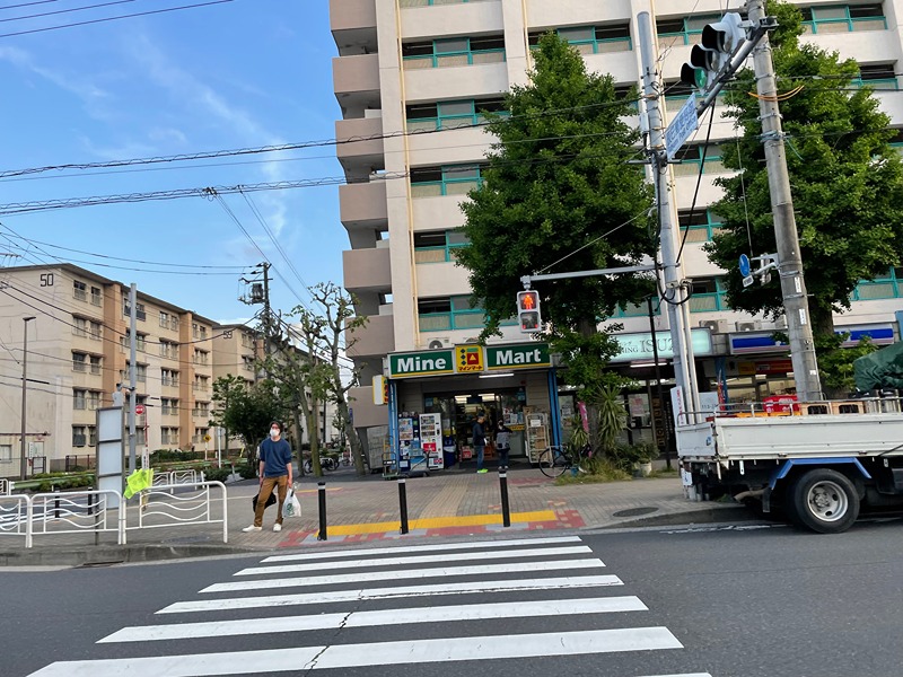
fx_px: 678
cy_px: 338
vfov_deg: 53.1
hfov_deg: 67.3
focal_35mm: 26
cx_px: 452
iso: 32
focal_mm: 4.2
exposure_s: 1/525
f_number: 1.6
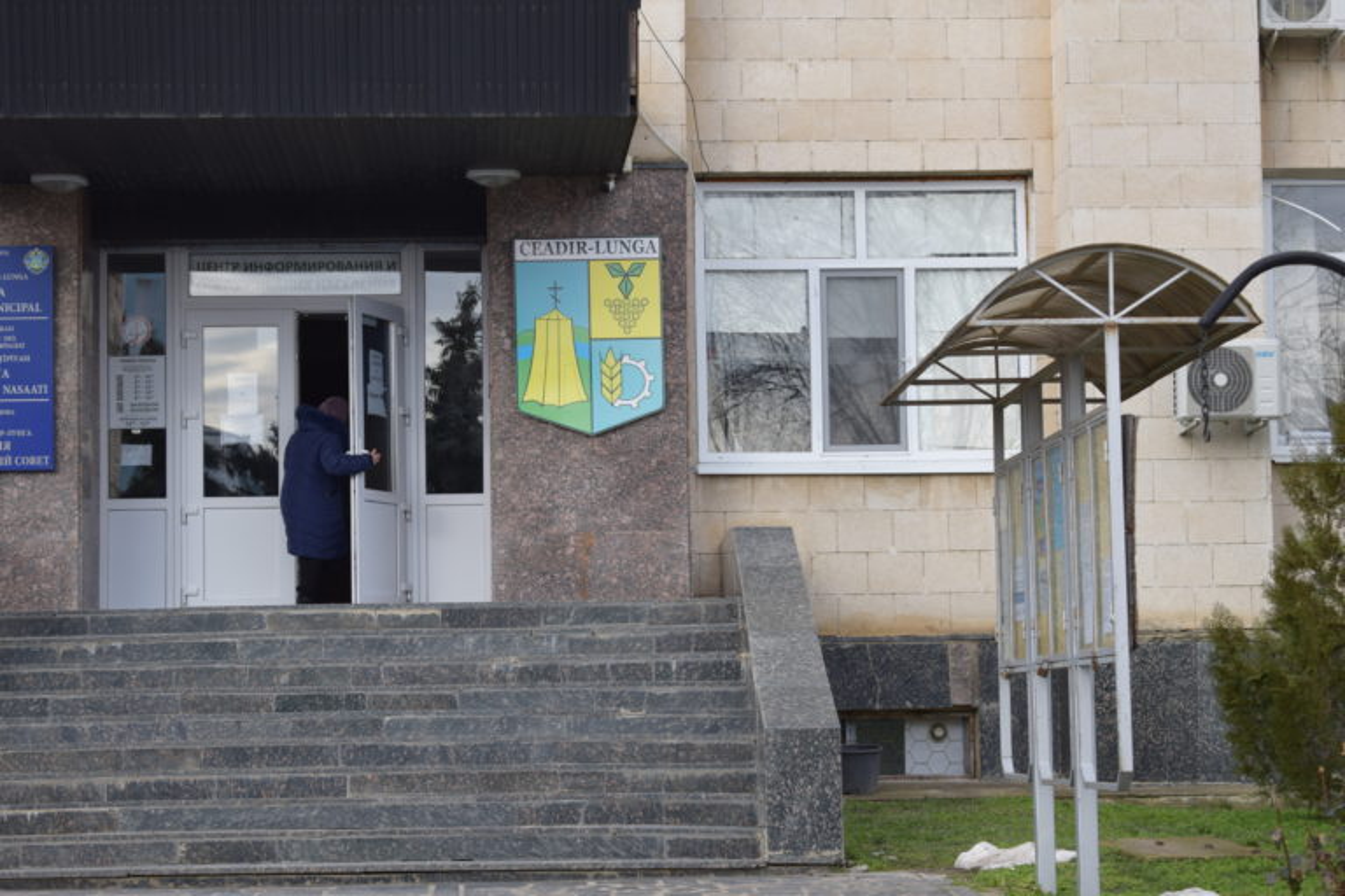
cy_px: 448
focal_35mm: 82
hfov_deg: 24.6
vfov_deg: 16.6
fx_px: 3082
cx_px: 672
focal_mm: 55
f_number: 5.6
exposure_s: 1/250
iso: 200
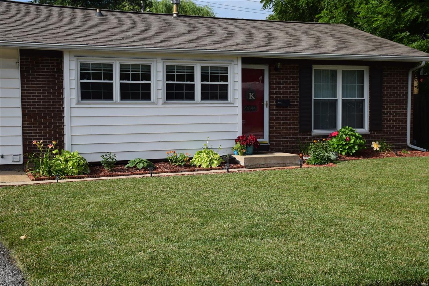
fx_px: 625
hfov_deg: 37.9
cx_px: 214
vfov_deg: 25.7
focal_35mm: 52
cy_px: 143
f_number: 9
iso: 200
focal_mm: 35
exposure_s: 1/320
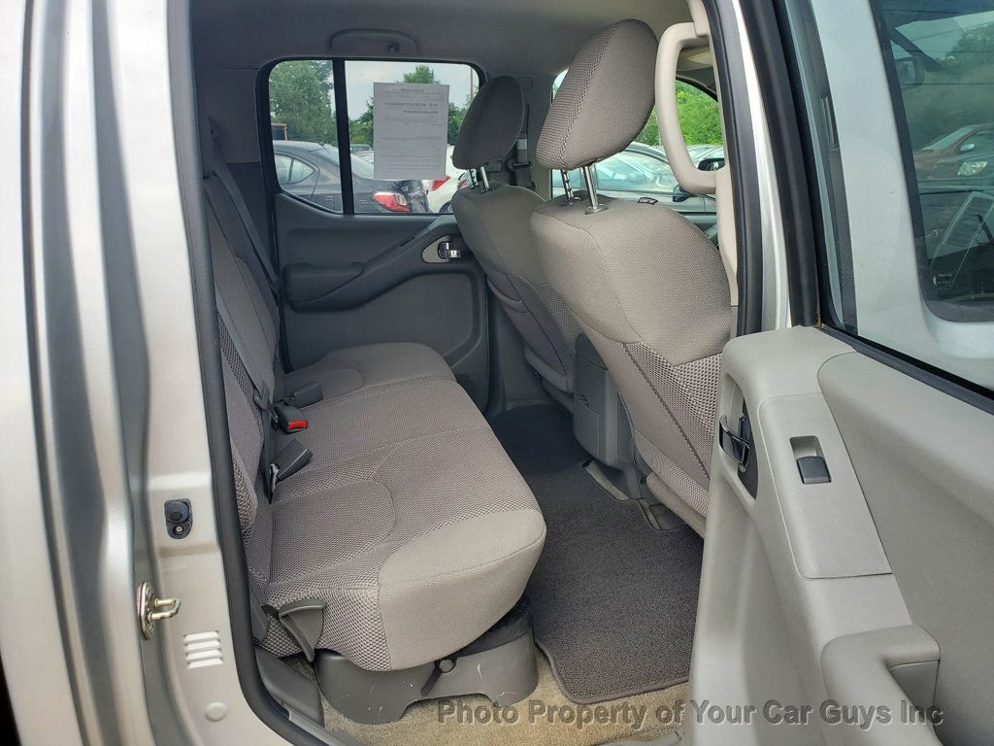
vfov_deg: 53.1
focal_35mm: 26
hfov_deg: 67.3
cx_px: 497
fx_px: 747
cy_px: 373
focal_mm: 4.3
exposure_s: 1/330
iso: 50
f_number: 2.4
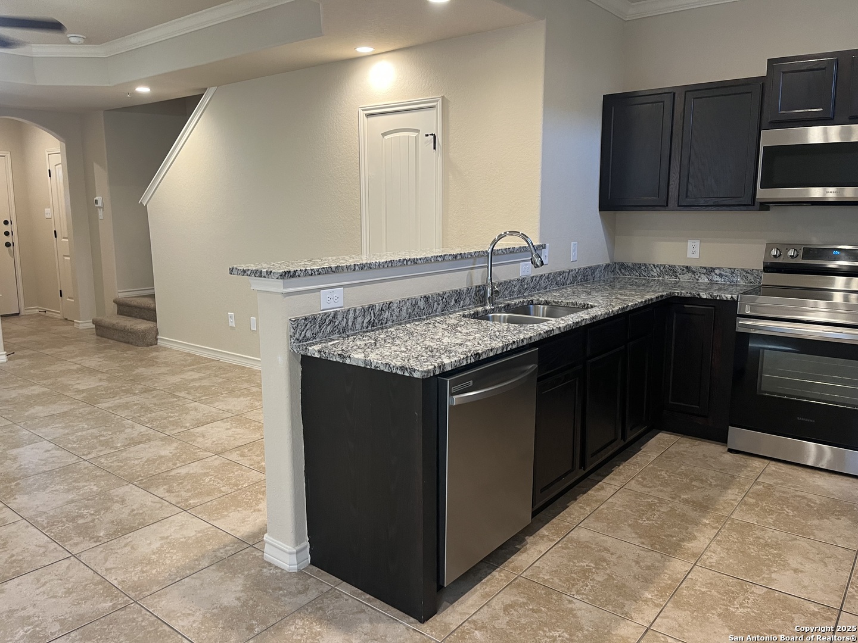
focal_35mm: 26
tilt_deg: -7.8
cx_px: 429
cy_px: 322
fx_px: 644
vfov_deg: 53.1
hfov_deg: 67.3
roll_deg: +1.4
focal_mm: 5.1
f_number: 1.6
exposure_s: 1/60
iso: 160
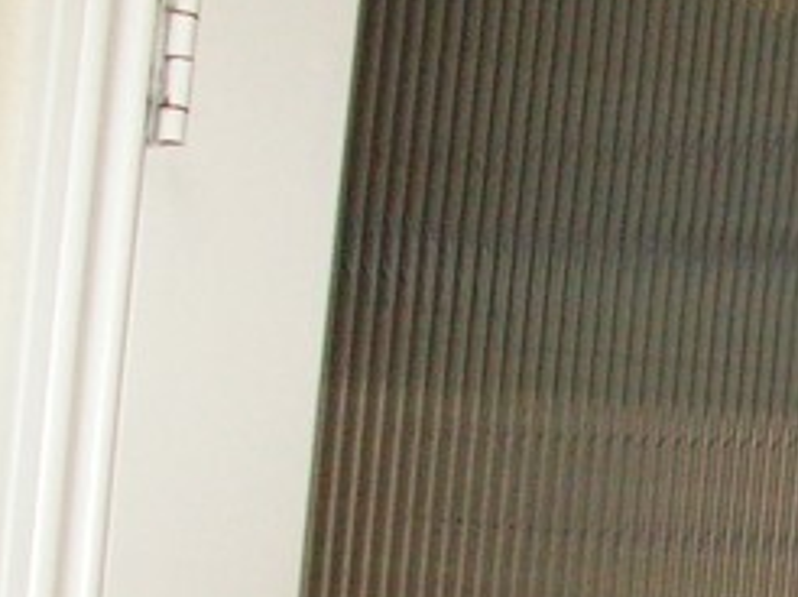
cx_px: 1135
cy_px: 944
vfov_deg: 9.5
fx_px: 3455
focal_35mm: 150
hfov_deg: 12.6
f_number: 4.8
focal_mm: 6
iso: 160
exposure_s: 1/40
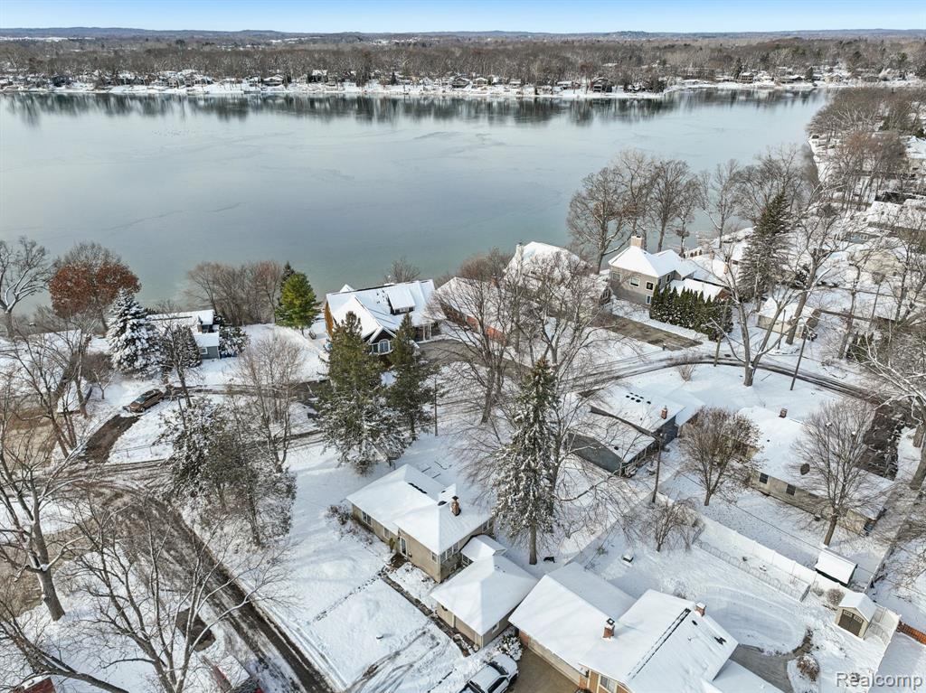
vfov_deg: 56.8
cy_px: 346
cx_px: 463
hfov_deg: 71.6
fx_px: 642
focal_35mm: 24
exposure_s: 1/1250
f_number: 2.8
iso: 100
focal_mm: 12.3
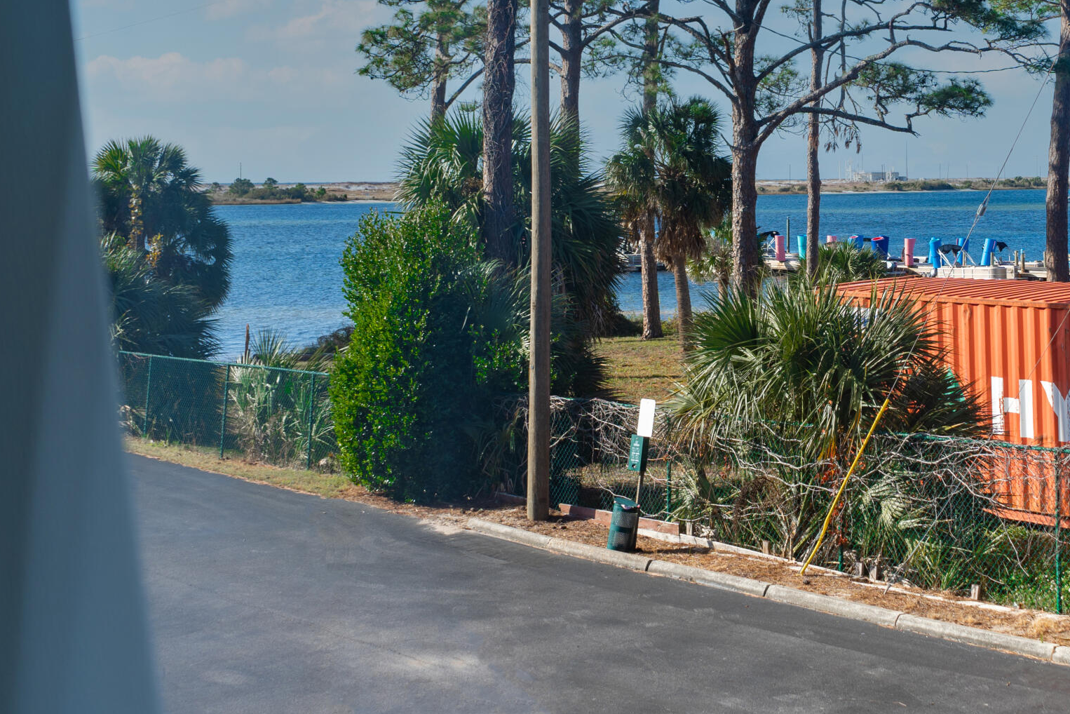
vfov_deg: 23.3
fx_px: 1694
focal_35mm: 57
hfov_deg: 34.6
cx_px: 750
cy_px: 116
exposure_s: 1/160
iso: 50
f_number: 5.6
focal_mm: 29
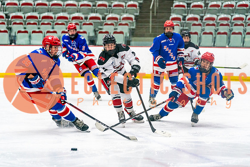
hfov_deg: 16.0
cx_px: 136
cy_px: 91
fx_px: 889
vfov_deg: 10.7
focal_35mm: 128
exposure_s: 1/1000
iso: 3200
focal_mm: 108
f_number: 2.8
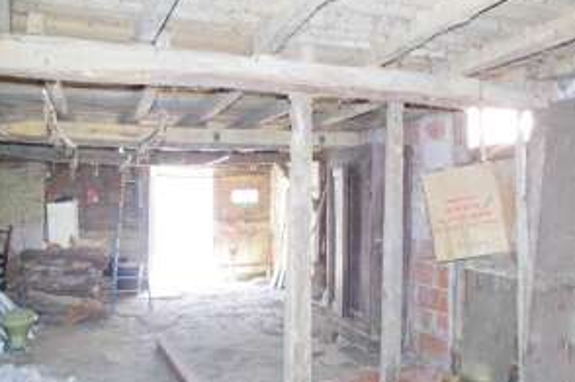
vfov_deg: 36.7
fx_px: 574
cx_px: 315
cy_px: 212
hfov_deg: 53.1
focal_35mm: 36
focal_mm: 18
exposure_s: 1/80
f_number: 3.5
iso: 3200
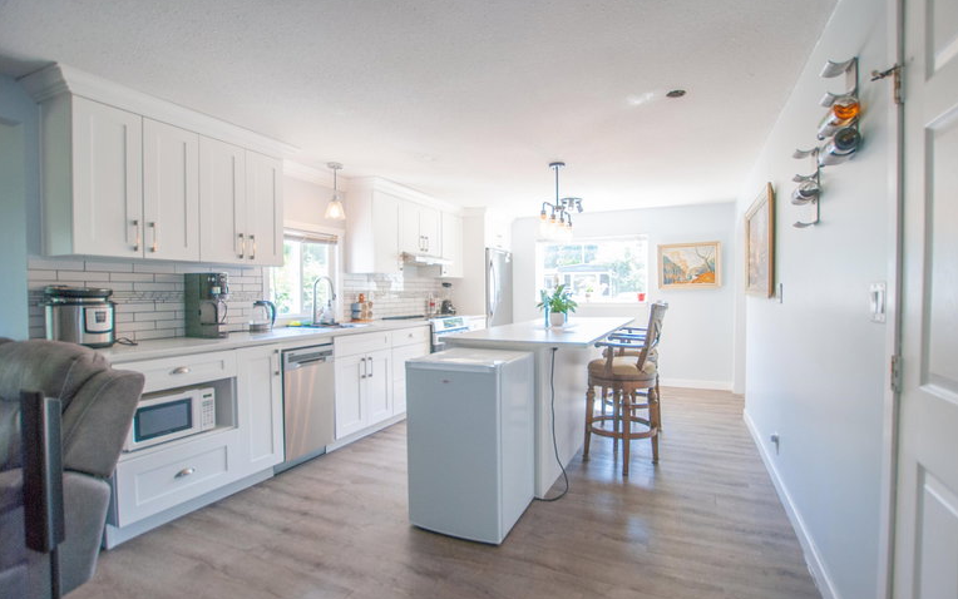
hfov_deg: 97.8
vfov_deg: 71.3
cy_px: 308
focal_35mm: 16
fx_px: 418
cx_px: 493
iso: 200
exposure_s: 1/50
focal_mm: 10
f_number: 3.5
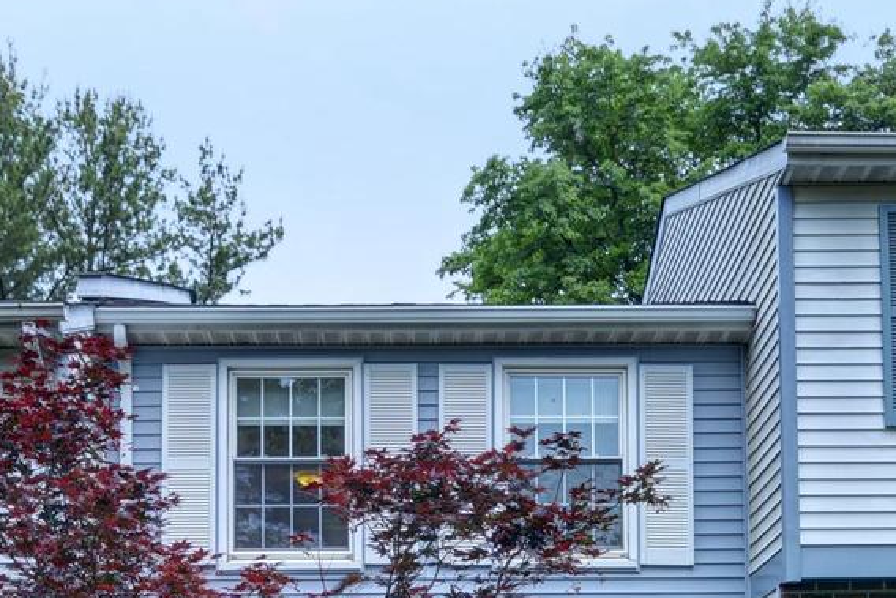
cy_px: 716
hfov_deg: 28.4
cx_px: 442
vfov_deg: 18.2
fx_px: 1767
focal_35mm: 71
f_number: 6.3
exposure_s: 1/250
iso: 400
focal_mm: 28
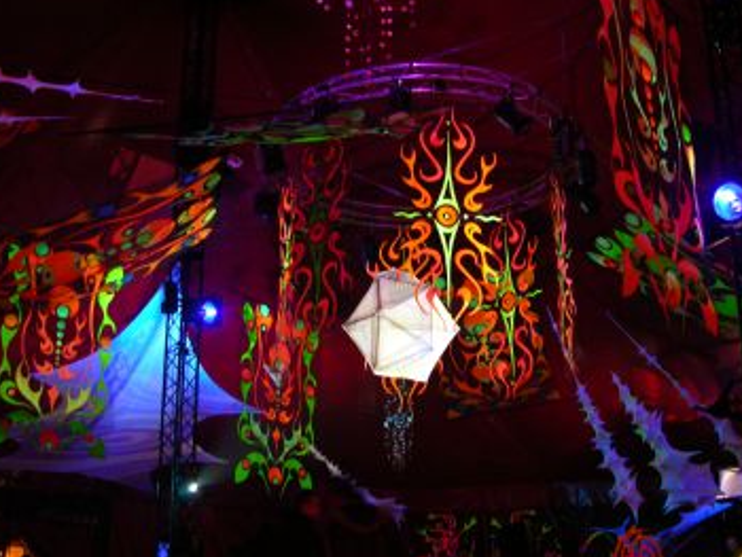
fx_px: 965
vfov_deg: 32.0
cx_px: 411
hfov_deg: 42.0
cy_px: 203
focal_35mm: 45
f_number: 2.8
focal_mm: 8.9
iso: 200
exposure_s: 1/1.1
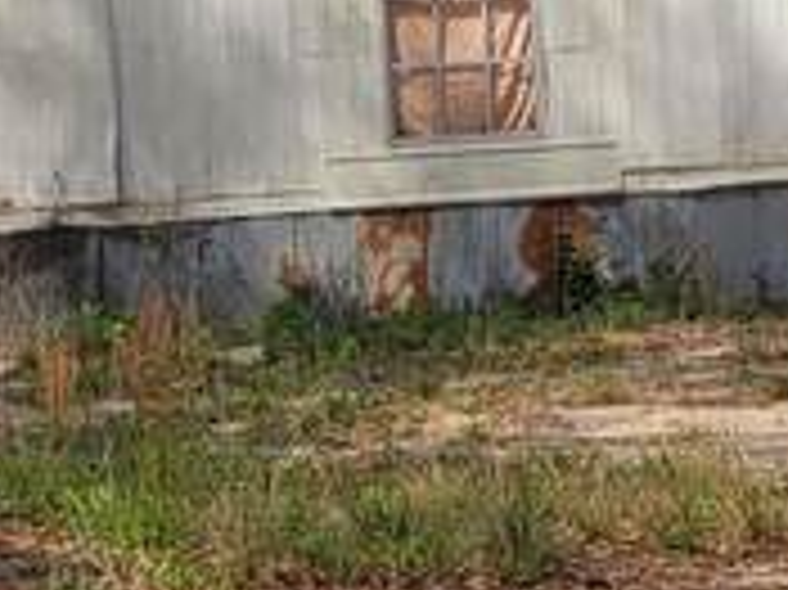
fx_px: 4322
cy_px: 315
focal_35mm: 190
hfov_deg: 10.2
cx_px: -293
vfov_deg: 7.8
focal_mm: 5.4
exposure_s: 1/2671
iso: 40
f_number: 1.8
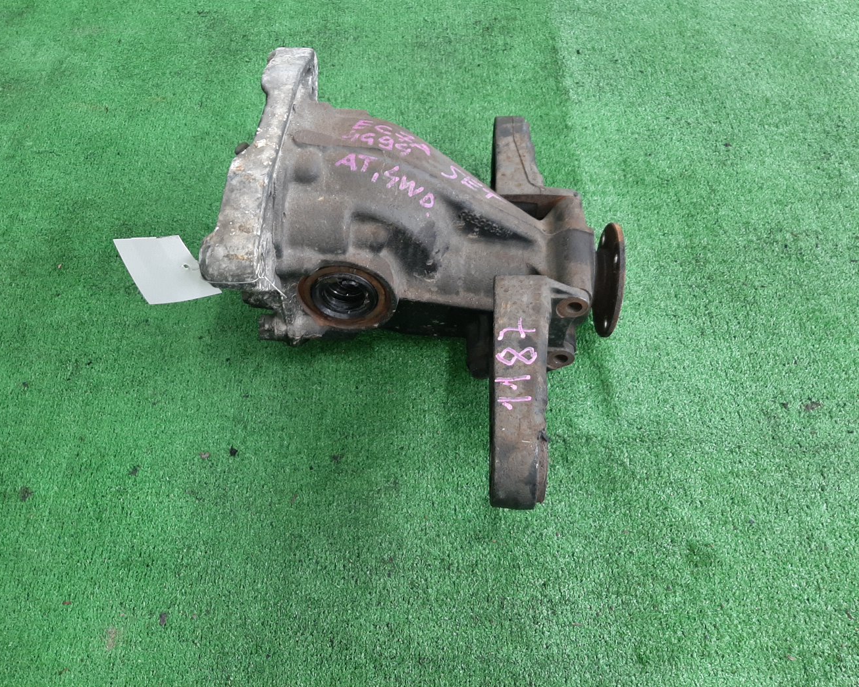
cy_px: 334
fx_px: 712
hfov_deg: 62.1
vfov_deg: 51.5
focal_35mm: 28
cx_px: 388
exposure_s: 1/50
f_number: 1.7
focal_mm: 3.93
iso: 145
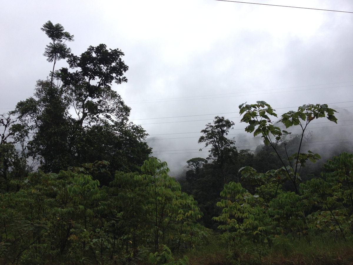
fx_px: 357
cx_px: 176
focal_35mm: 35
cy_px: 132
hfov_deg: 52.6
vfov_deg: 40.7
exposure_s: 1/1453
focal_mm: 4.28
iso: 50
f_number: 2.4
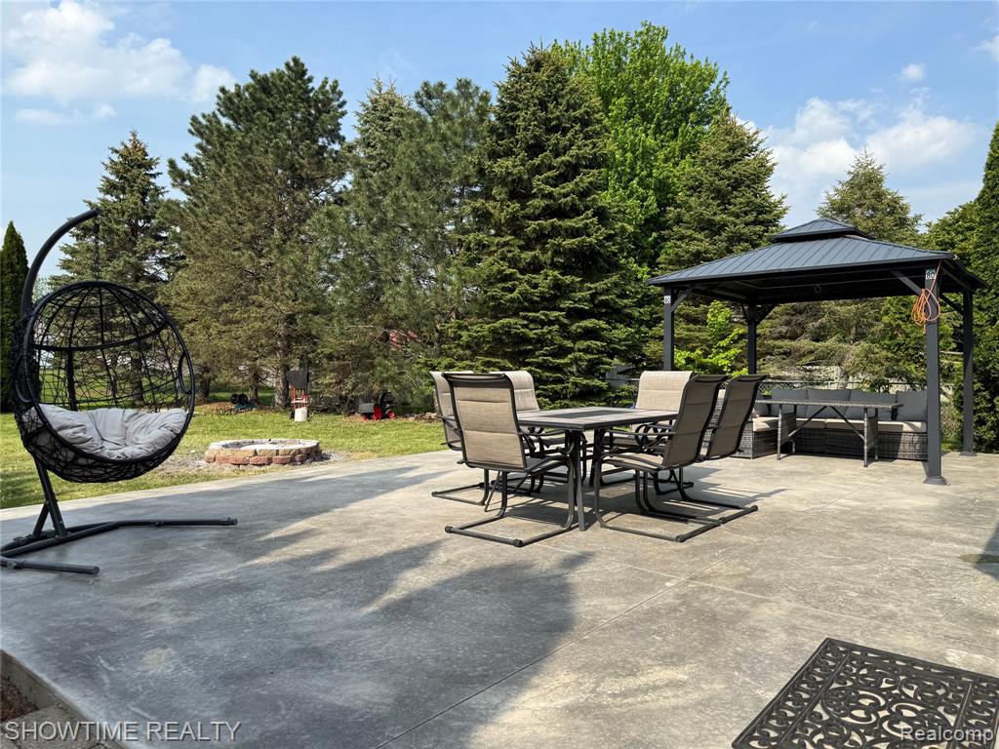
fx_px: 693
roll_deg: -0.5
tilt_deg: -1.4
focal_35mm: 24
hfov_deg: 71.6
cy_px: 374
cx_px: 500
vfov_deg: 56.8
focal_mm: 6.76
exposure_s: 1/3425
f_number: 1.78
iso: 80
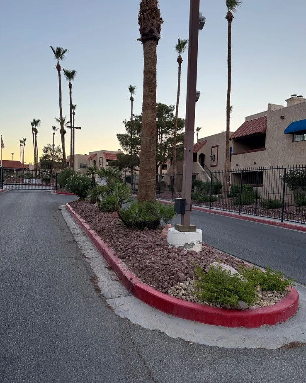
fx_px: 294
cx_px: 153
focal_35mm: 26
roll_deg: -2.7
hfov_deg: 54.9
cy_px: 209
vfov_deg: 65.9
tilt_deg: -3.8
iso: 80
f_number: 1.78
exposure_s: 1/457
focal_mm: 6.76
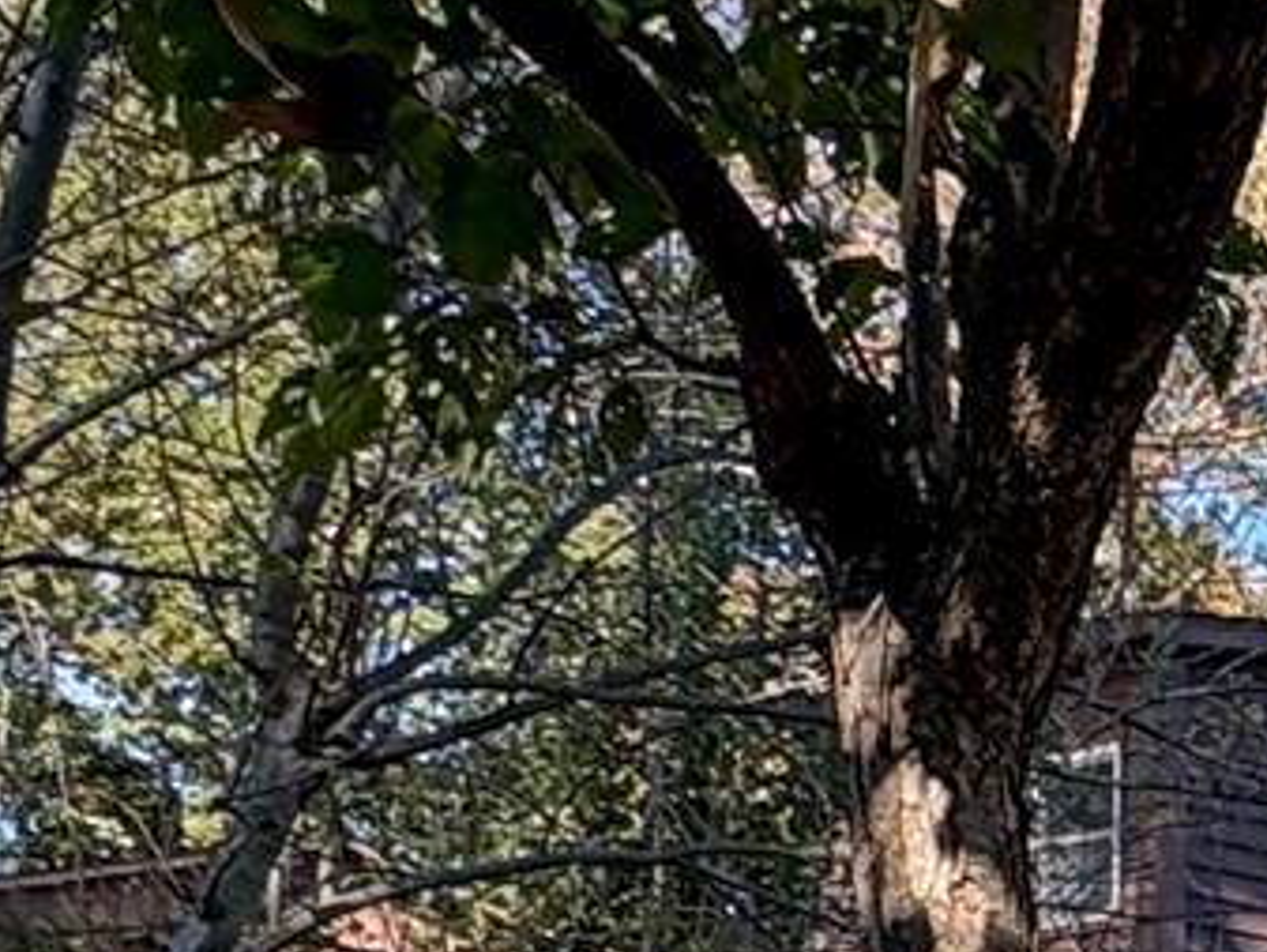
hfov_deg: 17.1
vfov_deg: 15.9
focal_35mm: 85
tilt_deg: +2.6
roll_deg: +0.5
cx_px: 2519
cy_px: 1426
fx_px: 3112
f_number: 2.2
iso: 64
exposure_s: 1/221
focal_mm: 2.22
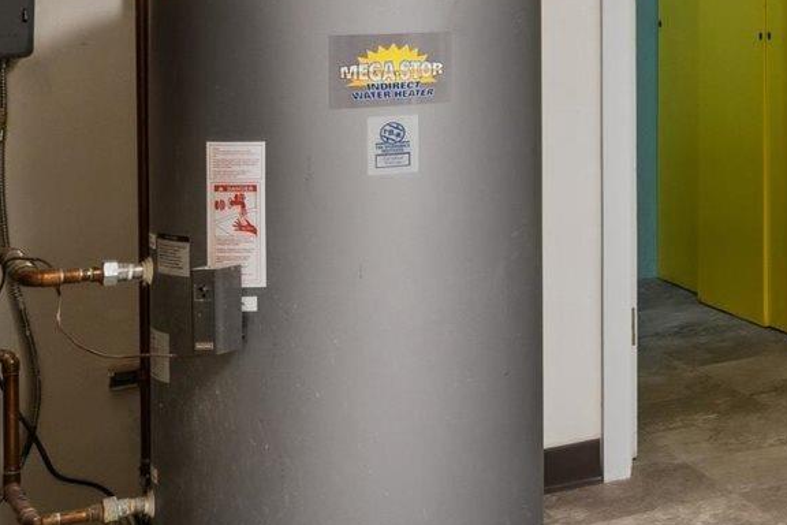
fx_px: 1784
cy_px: -60
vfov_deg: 16.2
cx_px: 1593
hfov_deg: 17.4
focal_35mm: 82
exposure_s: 1/6
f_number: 13
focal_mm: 15.3
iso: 400
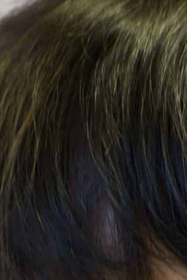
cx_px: 187
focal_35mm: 2107
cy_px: 517
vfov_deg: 1.0
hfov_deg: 0.7
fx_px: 16416
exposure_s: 1/14
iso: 1600
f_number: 5.6
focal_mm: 268.2
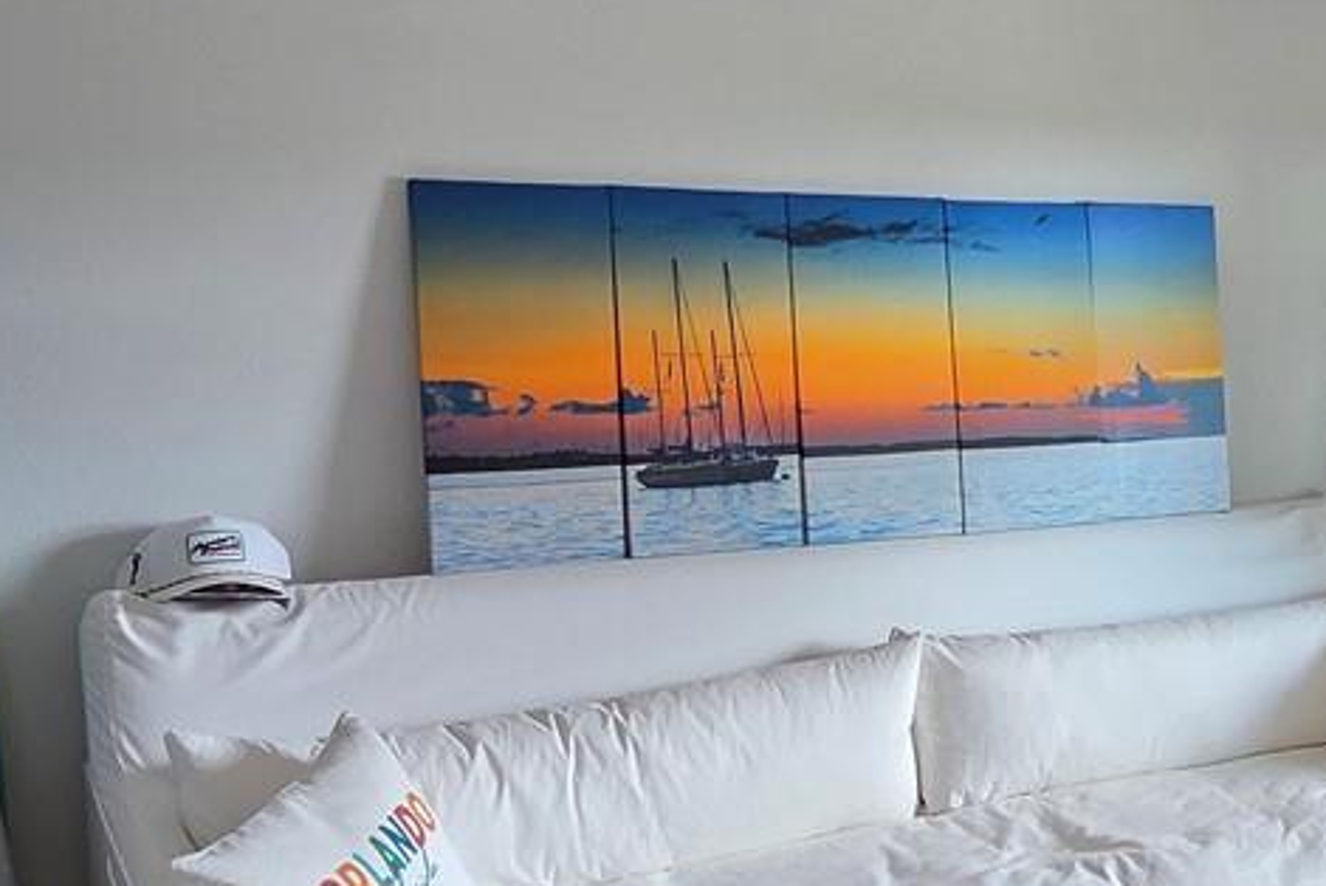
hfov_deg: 39.7
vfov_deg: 29.3
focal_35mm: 46
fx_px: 1695
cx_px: 1188
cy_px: 488
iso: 160
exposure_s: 1/60
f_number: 2.2
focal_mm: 2.2
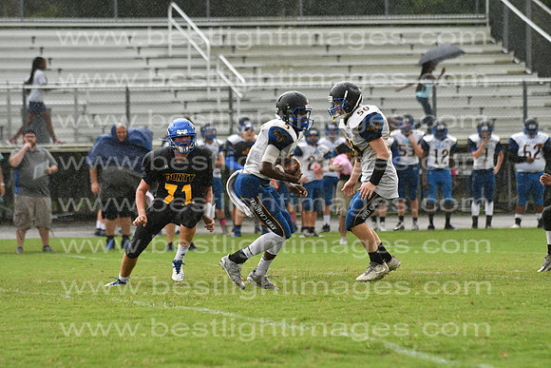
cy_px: 184
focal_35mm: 210
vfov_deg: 6.5
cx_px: 276
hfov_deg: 9.8
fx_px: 3215
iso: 1000
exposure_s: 1/1000
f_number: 3.5
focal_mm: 140
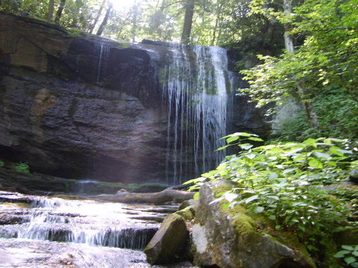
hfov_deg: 52.6
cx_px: 179
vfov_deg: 40.7
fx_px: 362
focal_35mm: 35
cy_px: 134
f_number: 2.8
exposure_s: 1/20
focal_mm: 5.8
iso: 139
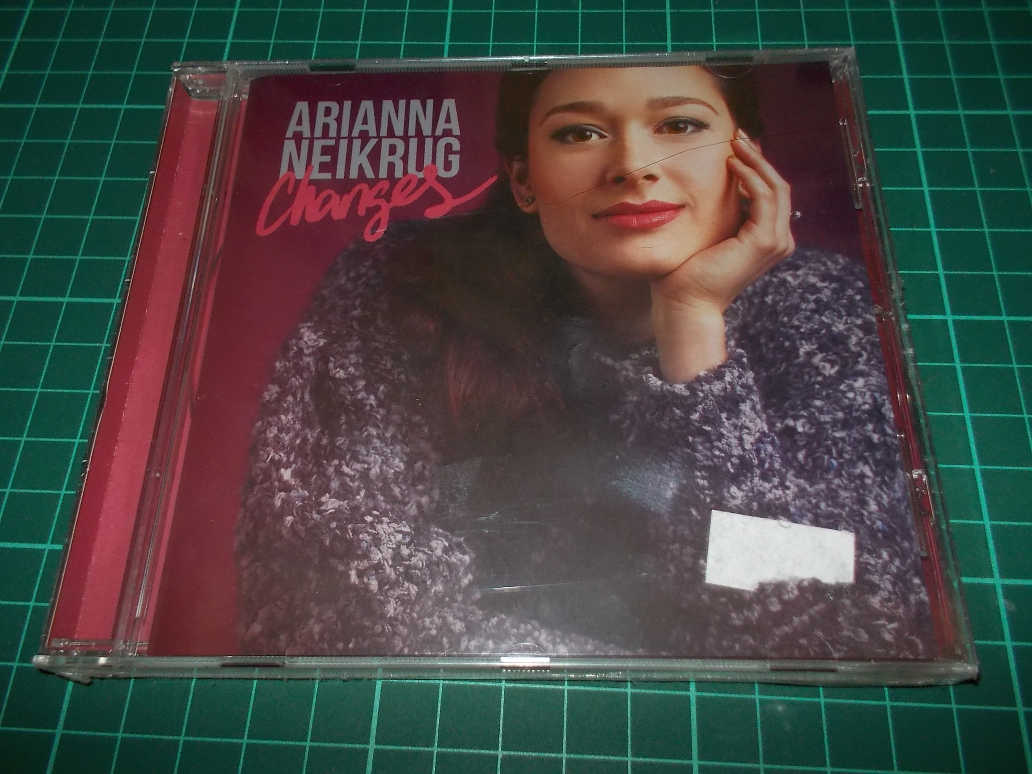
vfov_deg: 48.2
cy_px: 387
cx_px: 516
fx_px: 865
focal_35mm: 29
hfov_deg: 61.7
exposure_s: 1/30
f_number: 3.3
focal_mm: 4.1
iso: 200
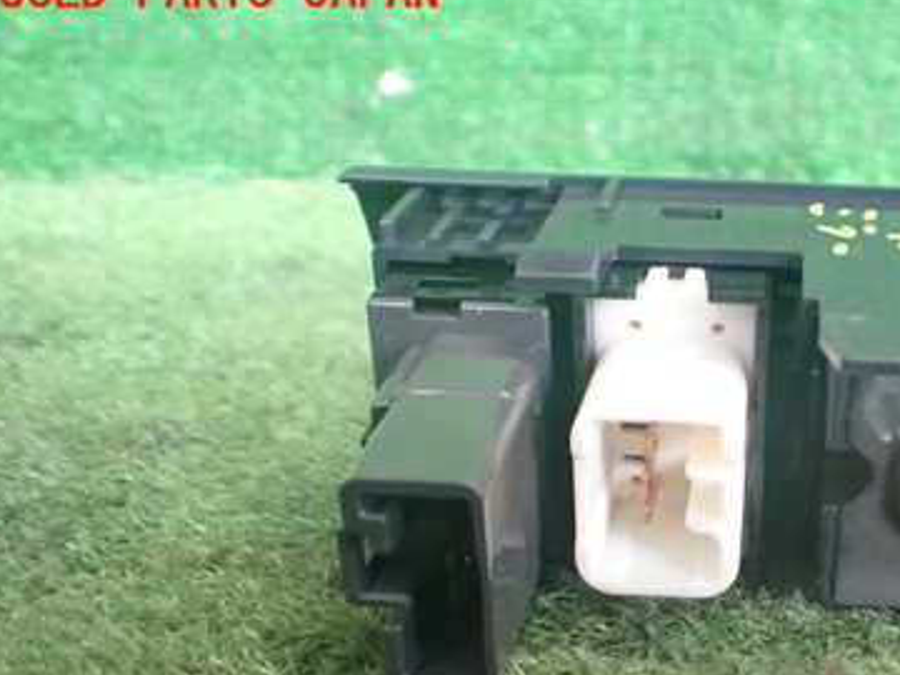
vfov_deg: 28.6
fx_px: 1300
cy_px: 522
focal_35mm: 50
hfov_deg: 36.7
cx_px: 735
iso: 800
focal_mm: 5.4
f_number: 2.3
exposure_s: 1/50
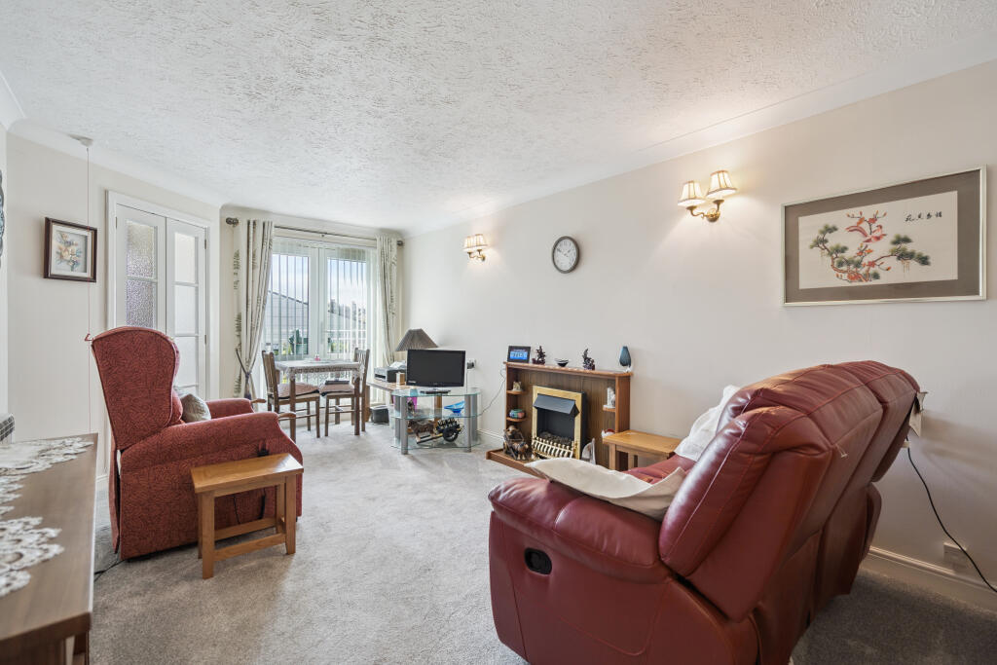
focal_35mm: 16
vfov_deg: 73.8
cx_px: 498
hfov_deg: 96.7
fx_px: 443
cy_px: 332
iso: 160
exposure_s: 1/100
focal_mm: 16
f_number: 4.5
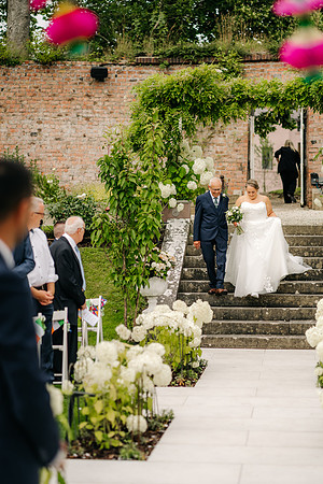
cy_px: 242
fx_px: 1144
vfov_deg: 23.9
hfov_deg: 16.1
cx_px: 162
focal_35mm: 85
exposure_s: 1/2000
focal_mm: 85
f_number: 2.2
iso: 100
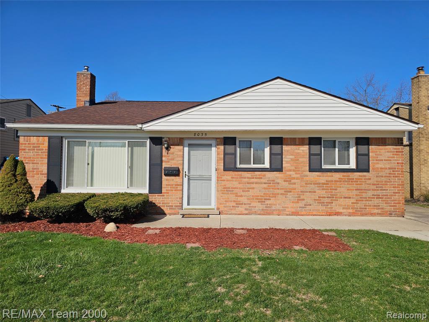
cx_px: 214
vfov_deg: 58.9
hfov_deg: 73.9
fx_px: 285
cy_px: 161
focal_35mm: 23
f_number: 1.7
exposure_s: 1/1874
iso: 12
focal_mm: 6.3
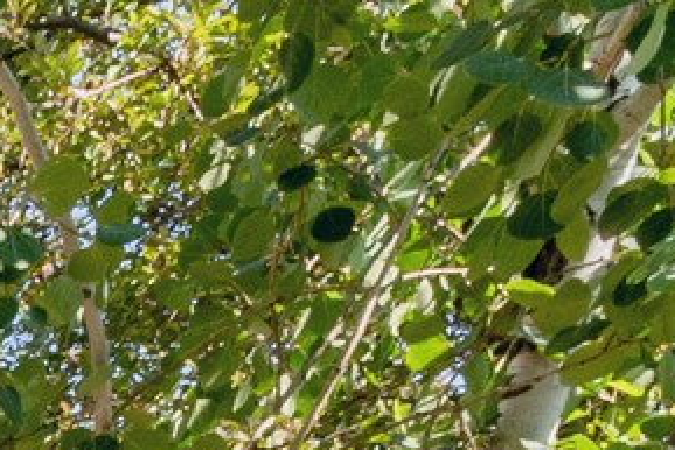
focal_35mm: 88
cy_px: 1169
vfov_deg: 11.8
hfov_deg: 16.5
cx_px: -732
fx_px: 1651
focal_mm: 10
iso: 125
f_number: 22
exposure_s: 1/50
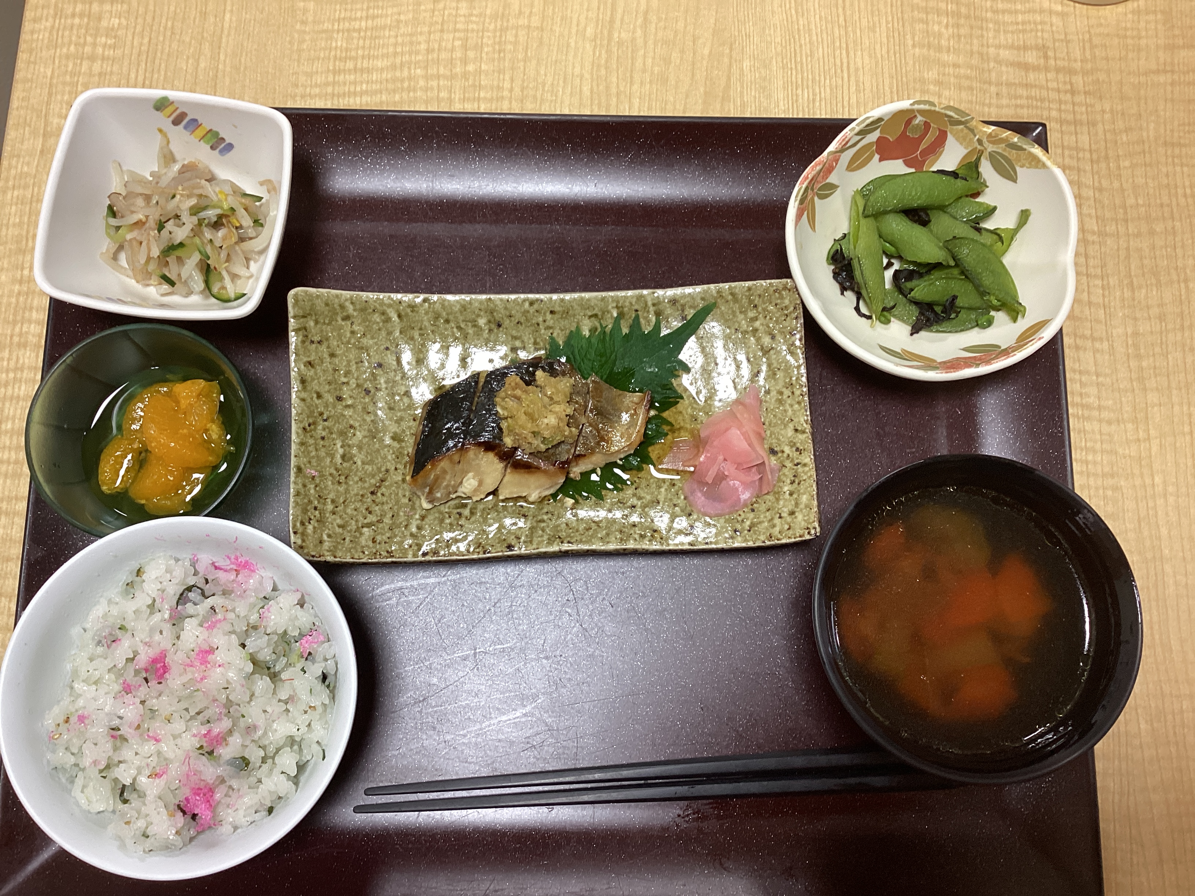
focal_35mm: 31
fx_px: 1070
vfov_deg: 45.4
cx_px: 598
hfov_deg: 58.4
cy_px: 448
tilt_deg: -78.9
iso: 100
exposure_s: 1/60
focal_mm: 3.3
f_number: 2.4
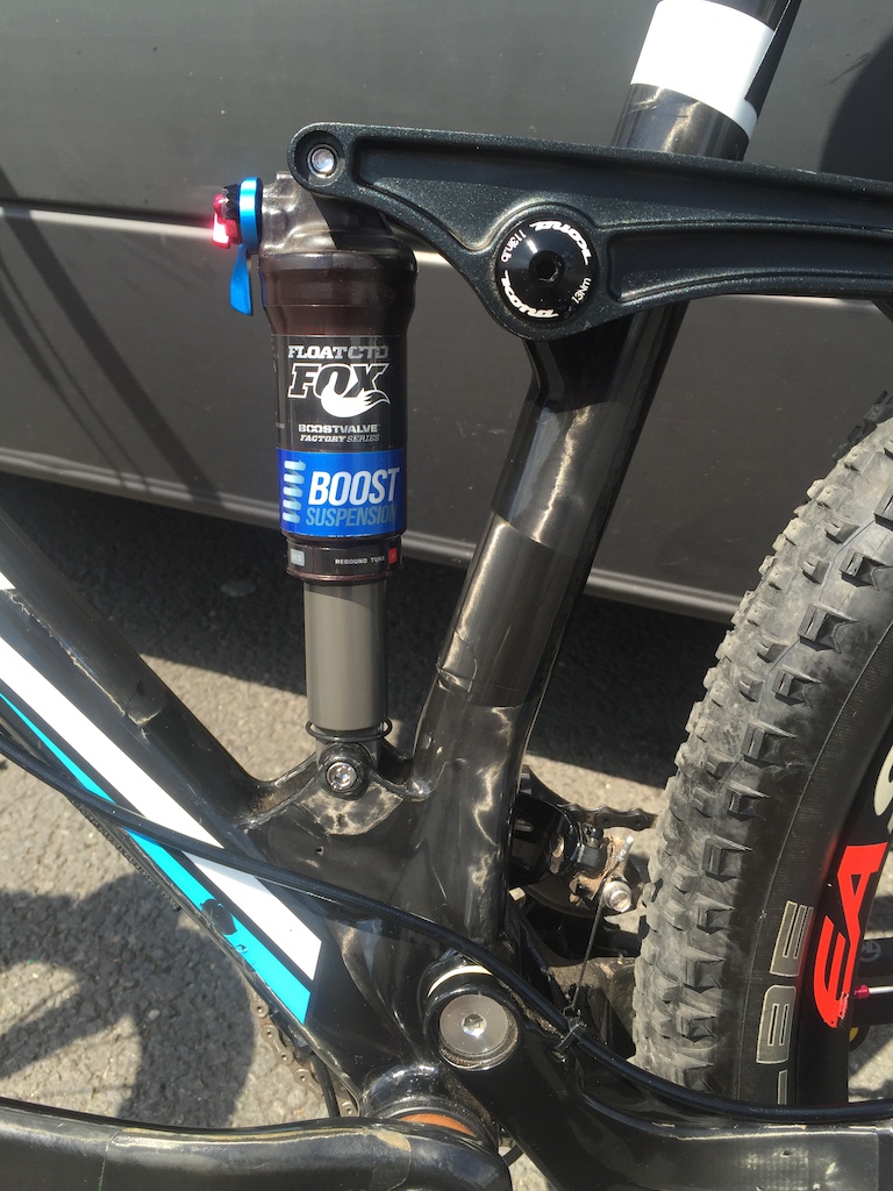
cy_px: 596
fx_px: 997
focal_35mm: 29
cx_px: 446
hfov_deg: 48.2
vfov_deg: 61.7
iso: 32
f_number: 2.2
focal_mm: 4.15
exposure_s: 1/534
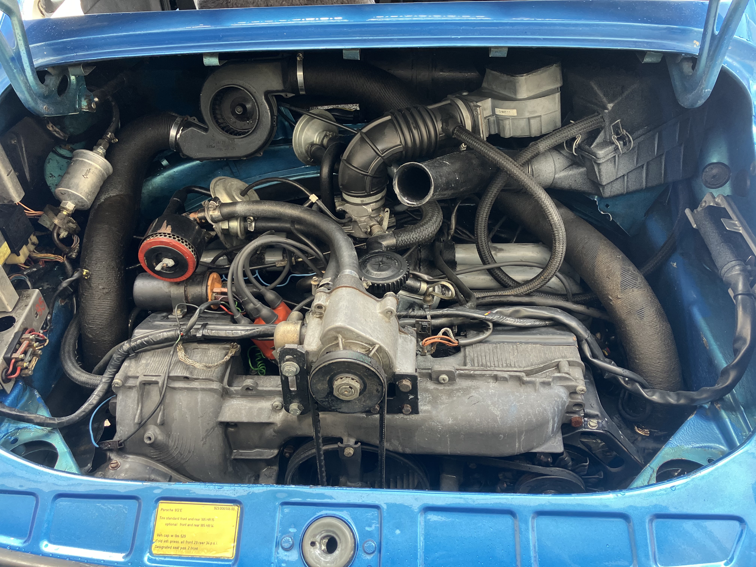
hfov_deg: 63.4
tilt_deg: -44.7
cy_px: 284
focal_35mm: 28
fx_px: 612
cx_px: 378
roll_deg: +4.4
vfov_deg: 49.7
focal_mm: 3.99
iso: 80
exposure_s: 1/109
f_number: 1.8
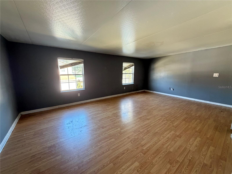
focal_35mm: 14
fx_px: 94
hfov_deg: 102.1
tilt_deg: -10.5
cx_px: 116
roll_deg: +0.0
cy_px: 87
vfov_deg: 85.7
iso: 500
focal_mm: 2.22
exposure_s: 1/60
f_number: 2.2
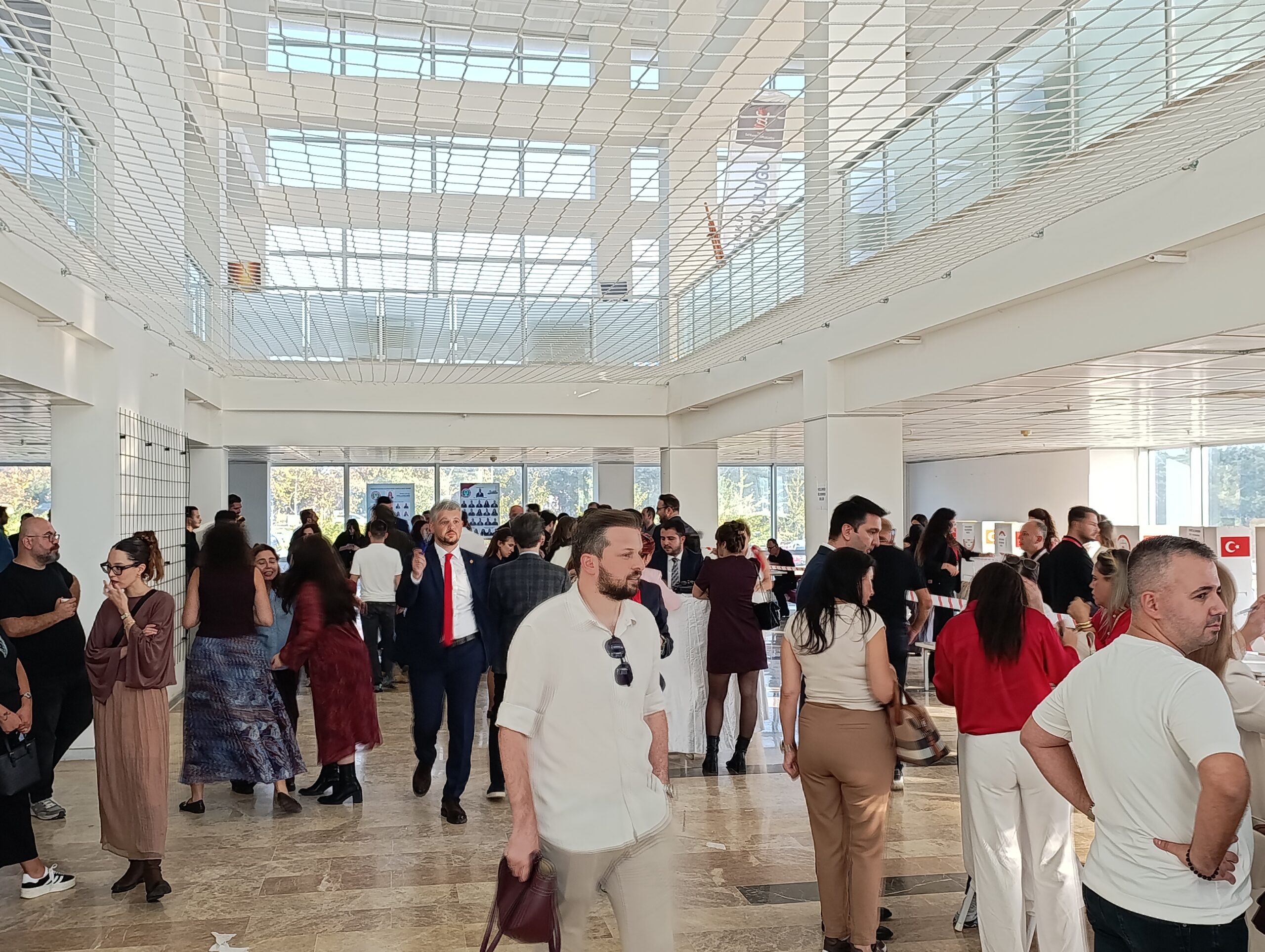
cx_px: 632
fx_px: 1281
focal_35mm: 35
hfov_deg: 52.6
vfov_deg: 40.8
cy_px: 476
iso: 196
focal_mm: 6.11
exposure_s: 1/100
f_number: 1.65
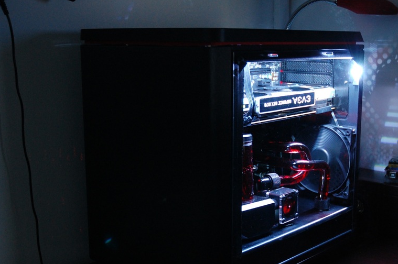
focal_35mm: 55
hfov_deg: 36.4
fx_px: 604
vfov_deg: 24.7
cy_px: 155
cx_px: 225
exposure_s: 2
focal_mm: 27
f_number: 3.8
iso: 800
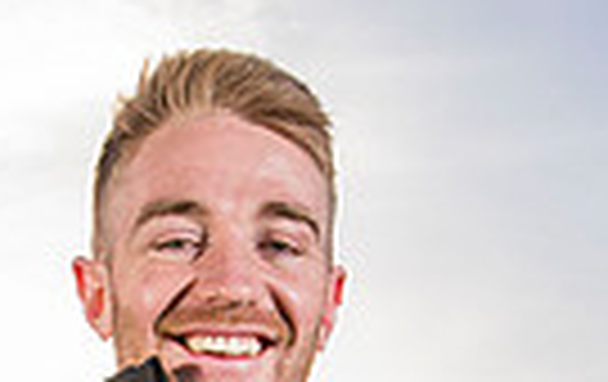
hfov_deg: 18.0
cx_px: 132
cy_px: 810
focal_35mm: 115
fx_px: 1910
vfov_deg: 10.4
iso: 250
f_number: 9
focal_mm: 20
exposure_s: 1/250
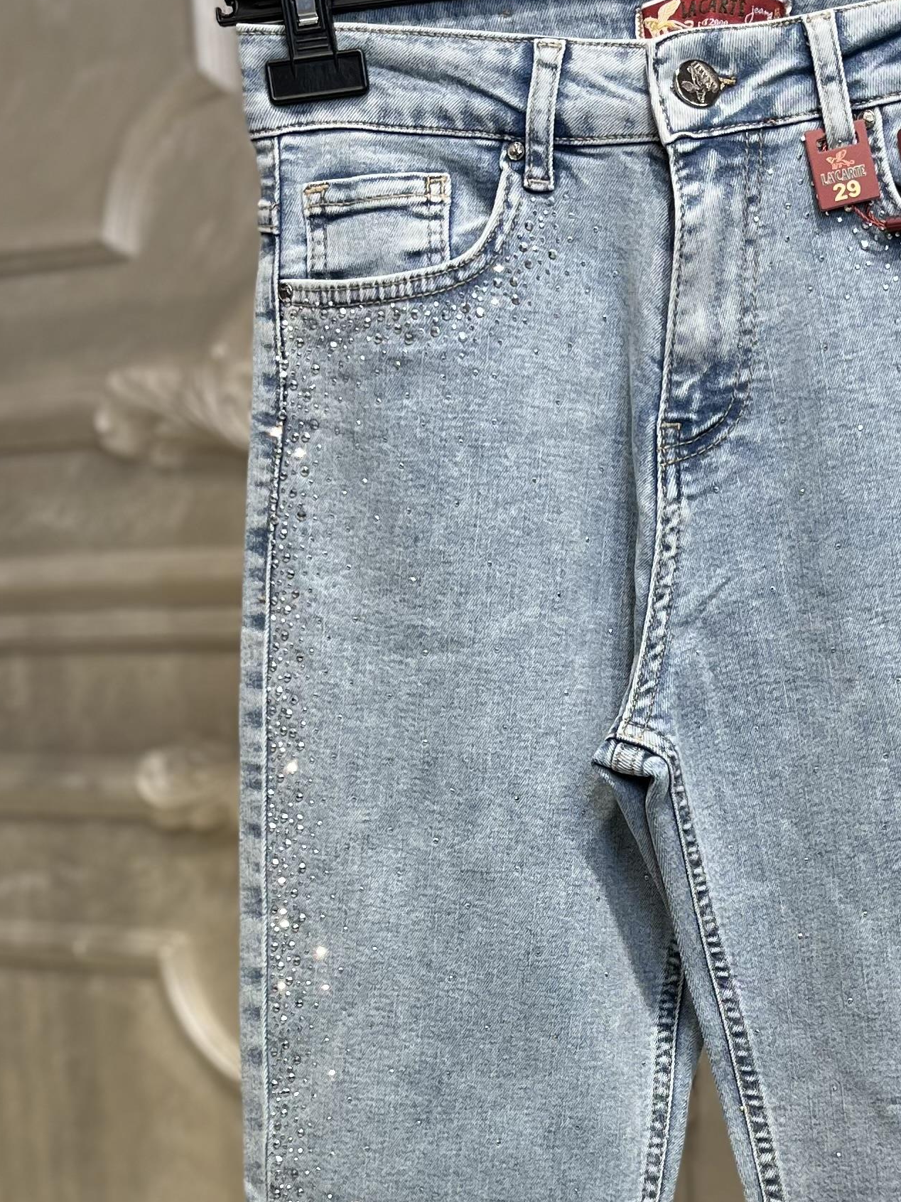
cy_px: 956
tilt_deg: -8.5
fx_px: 2152
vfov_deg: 30.5
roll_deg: +2.0
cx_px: 634
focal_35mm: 62
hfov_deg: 23.5
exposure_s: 1/449
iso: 50
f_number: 1.6
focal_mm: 5.1
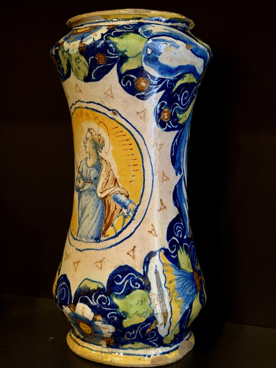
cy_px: 184
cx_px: 138
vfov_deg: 39.7
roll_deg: -0.9
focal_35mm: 48
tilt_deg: -6.4
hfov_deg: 30.3
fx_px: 510
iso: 200
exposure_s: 1/33
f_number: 1.78
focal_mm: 6.76
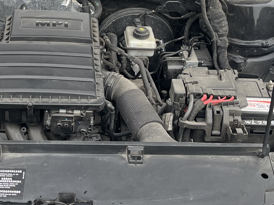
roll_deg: +0.7
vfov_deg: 20.8
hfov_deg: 27.3
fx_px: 554
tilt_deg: -31.8
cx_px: 64
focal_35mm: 70
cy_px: 47
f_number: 1.6
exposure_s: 1/121
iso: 64
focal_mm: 5.1
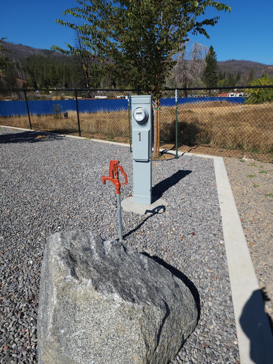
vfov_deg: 73.9
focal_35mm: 23
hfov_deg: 58.9
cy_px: 182
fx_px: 242
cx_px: 136
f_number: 1.8
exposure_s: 1/1068
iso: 12
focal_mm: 6.4
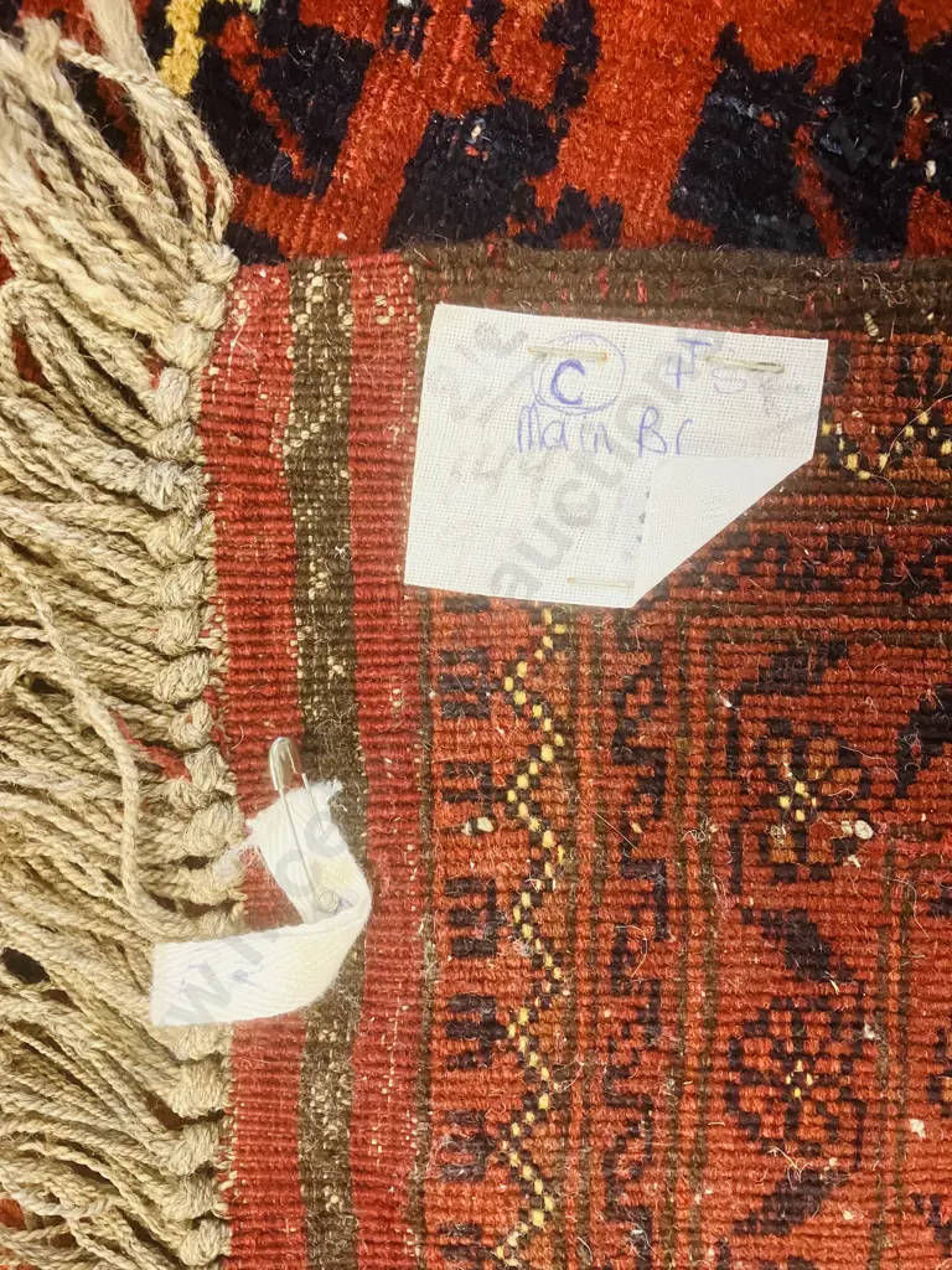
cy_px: 635
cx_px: 476
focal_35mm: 28
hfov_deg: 49.7
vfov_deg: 63.4
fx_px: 1027
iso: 320
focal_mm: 3.99
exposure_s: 1/50
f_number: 1.8
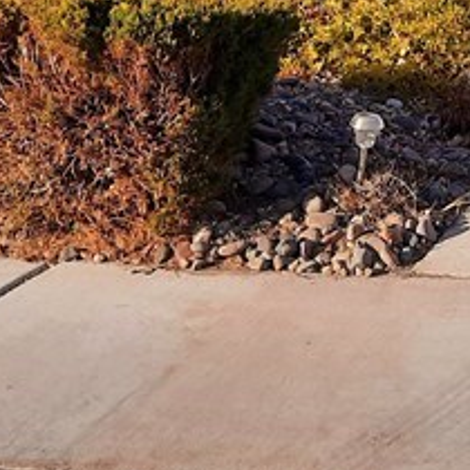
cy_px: -72
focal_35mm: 108
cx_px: 618
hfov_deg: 15.3
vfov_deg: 15.6
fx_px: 1659
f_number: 2
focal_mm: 4.6
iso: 32
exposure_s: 1/1235
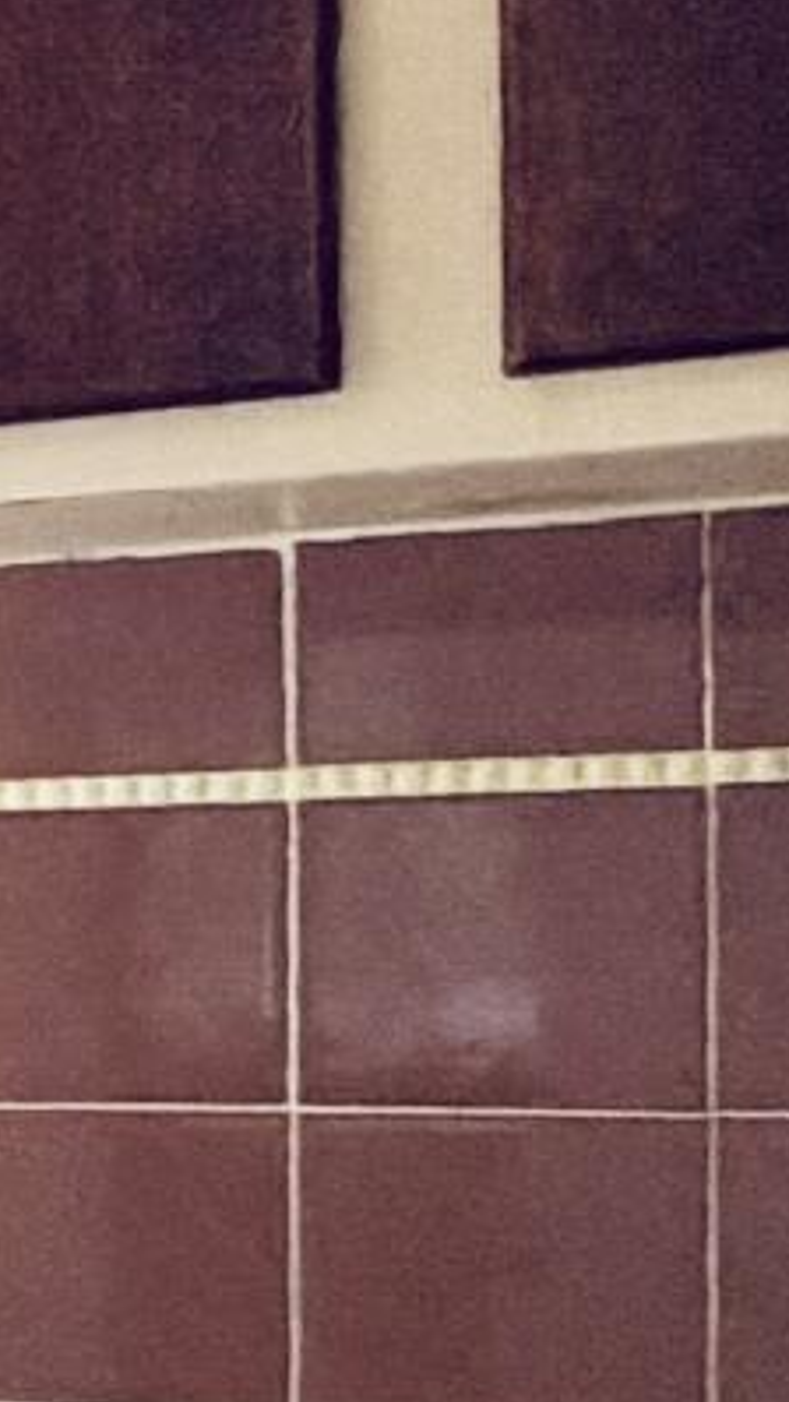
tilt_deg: +0.9
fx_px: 4275
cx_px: -3258
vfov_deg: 18.5
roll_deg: -0.7
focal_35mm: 115
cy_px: 1004
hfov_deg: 6.1
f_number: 2.2
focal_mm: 2.22
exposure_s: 1/120
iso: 320
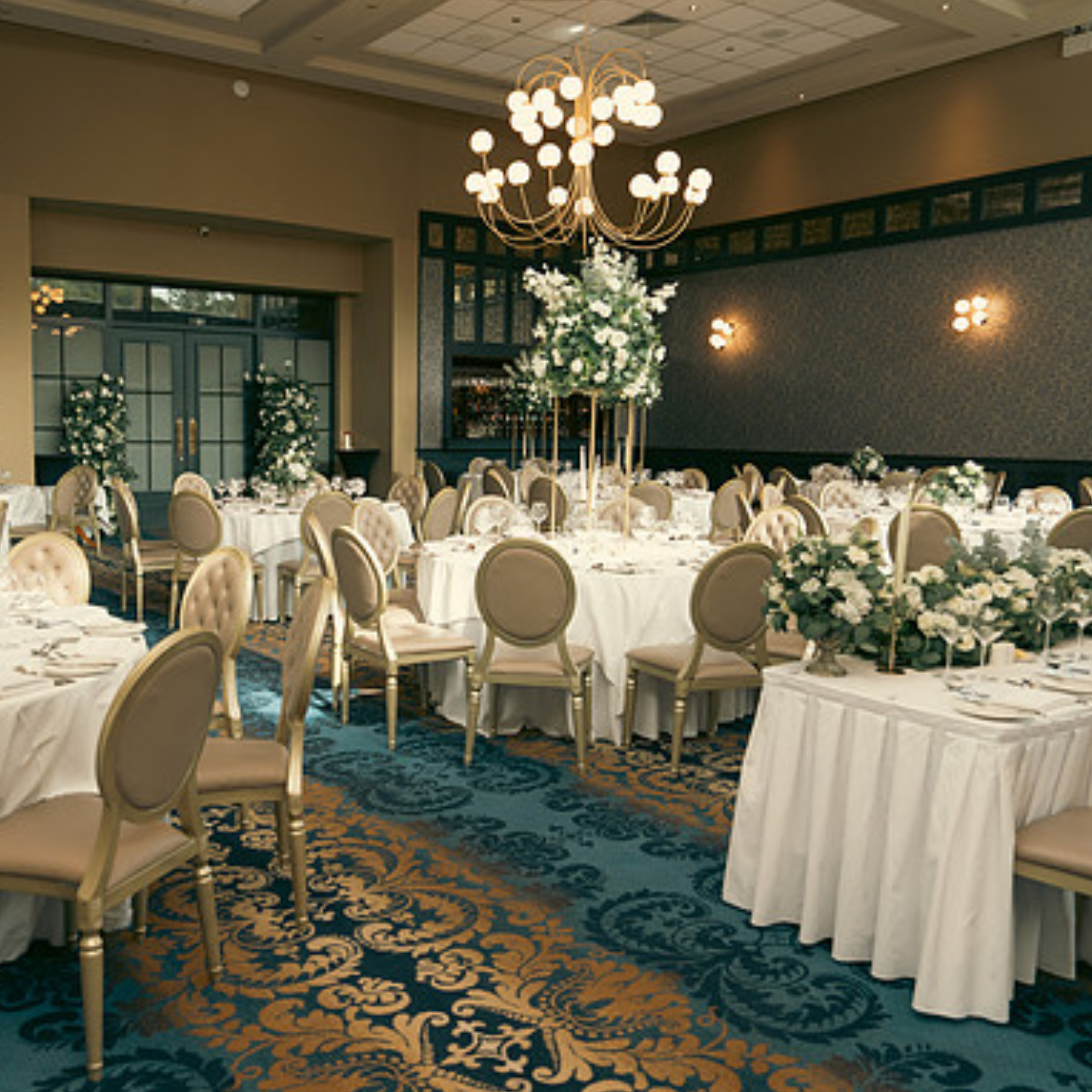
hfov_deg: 51.9
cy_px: 545
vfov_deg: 52.5
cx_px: 397
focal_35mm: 31
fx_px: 1106
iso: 640
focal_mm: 24
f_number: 3.5
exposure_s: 1/160
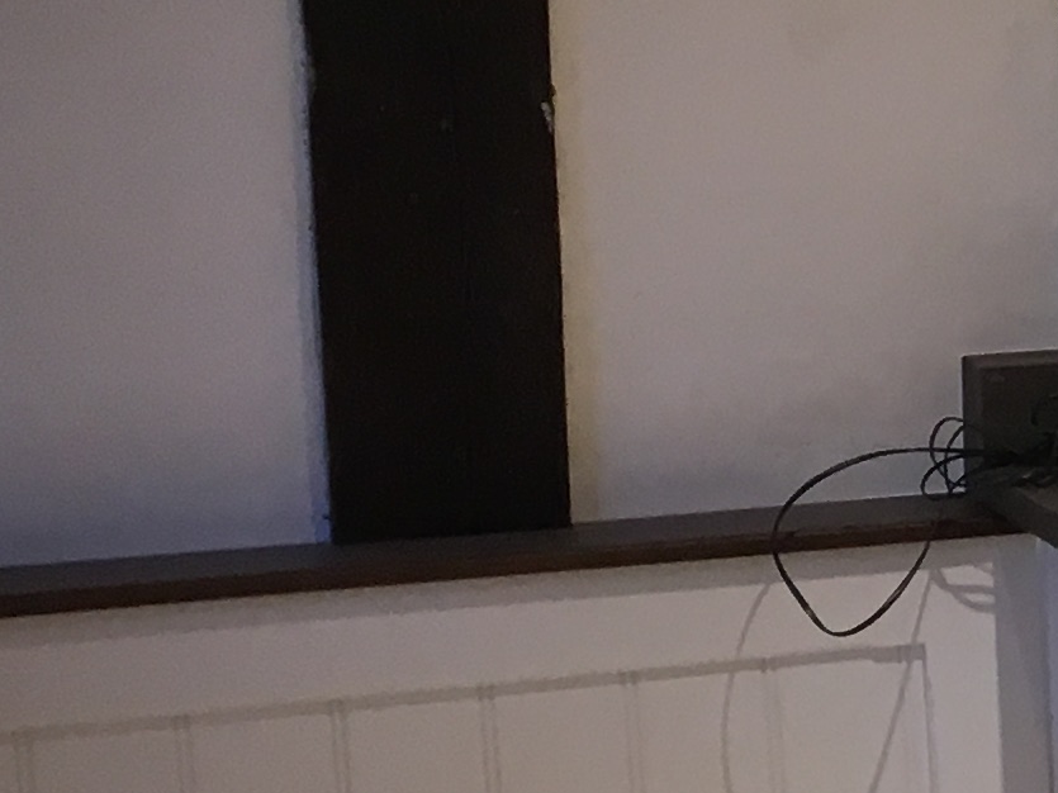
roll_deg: -0.4
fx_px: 4278
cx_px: 2240
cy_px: 436
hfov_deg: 12.2
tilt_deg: -9.8
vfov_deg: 10.6
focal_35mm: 140
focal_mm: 4.15
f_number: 2.2
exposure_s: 1/33
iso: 80
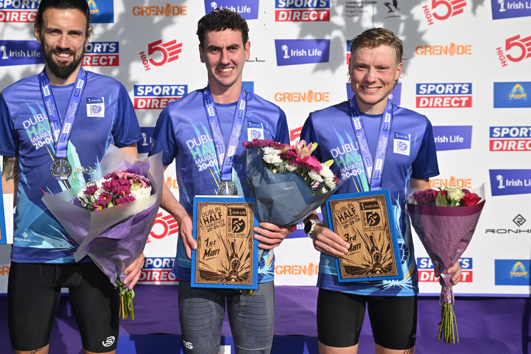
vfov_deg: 25.0
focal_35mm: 54
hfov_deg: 36.8
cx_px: 231
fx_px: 796
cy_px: 146
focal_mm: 43
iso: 100
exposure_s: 1/1600
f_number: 4.5
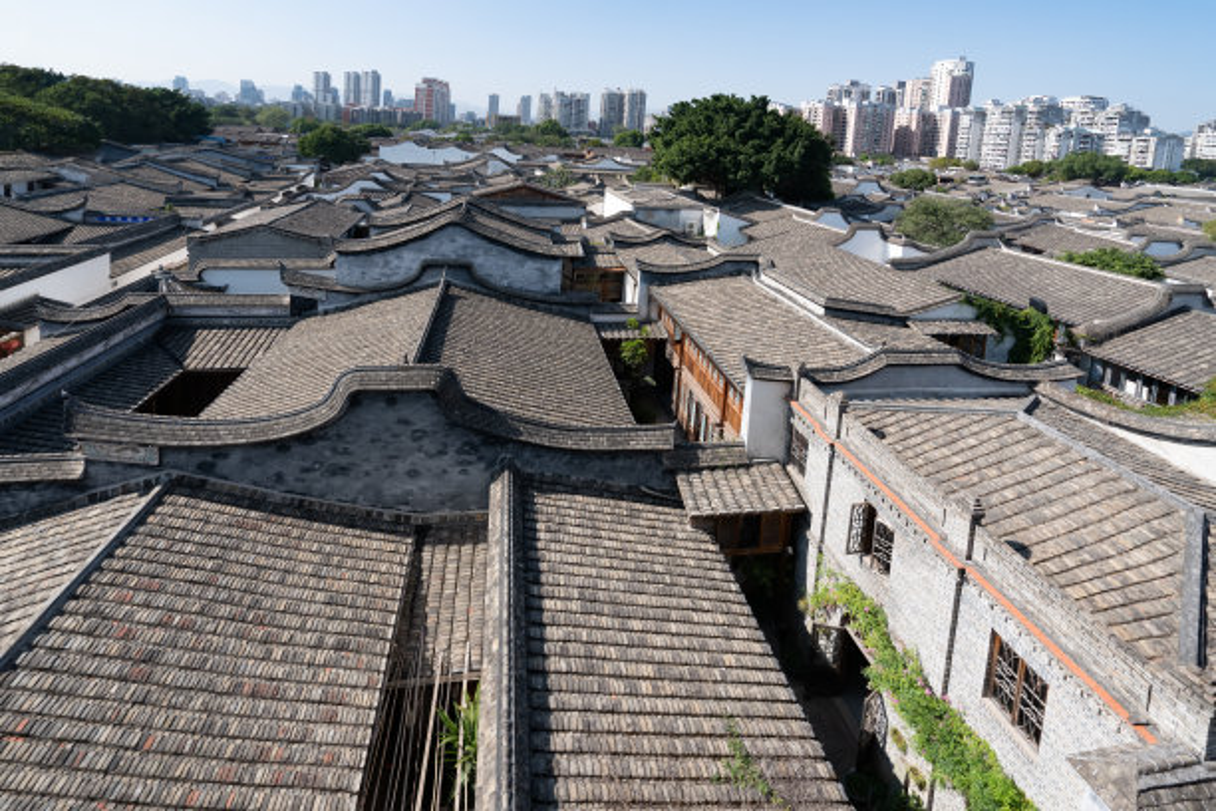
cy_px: 406
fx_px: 540
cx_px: 608
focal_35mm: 16
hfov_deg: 96.7
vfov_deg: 73.7
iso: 200
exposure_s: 1/320
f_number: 8
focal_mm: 16
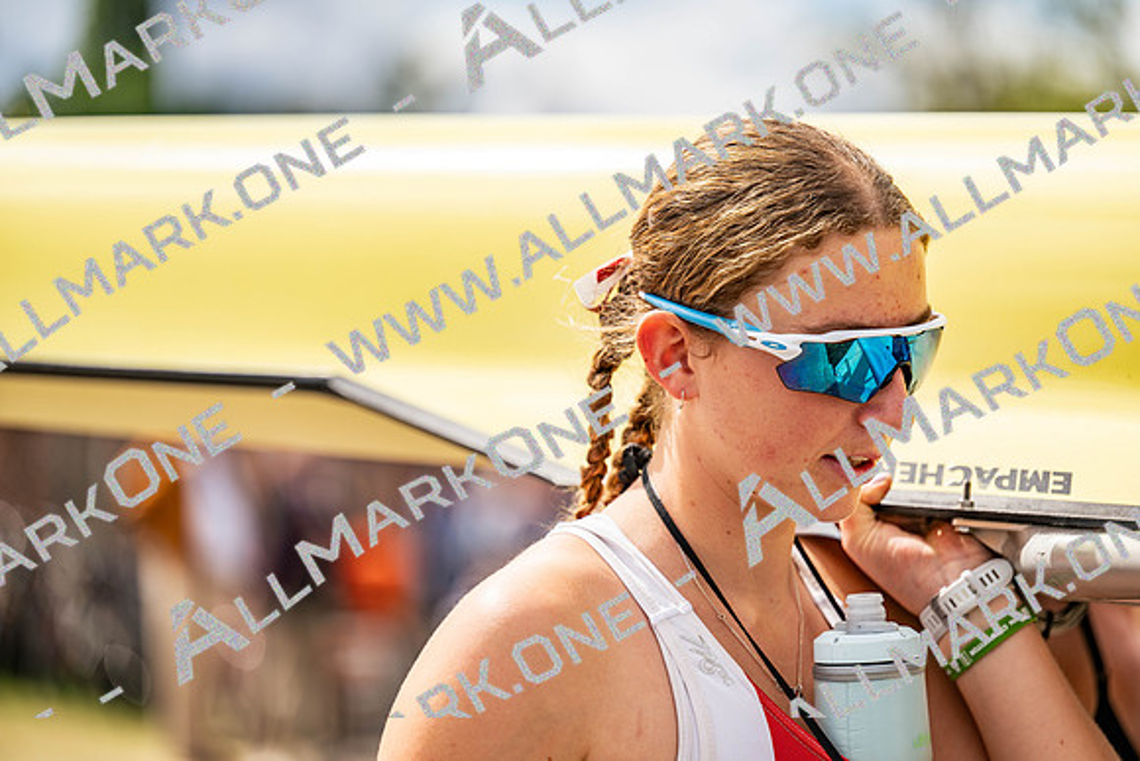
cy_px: 380
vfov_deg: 9.5
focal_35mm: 145
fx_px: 4593
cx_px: 570
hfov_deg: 14.2
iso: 64
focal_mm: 145
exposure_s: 1/1600
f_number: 2.8
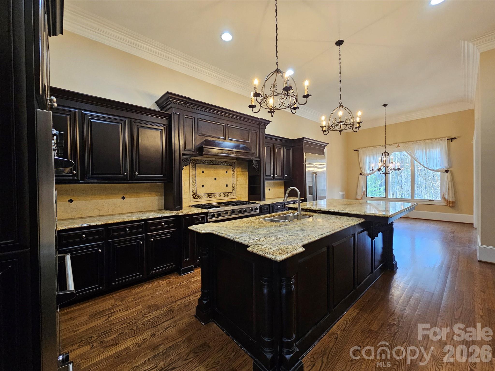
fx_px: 186
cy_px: 186
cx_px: 248
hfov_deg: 106.2
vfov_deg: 89.9
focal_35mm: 13
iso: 320
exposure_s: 1/40
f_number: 2.2
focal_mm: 2.2
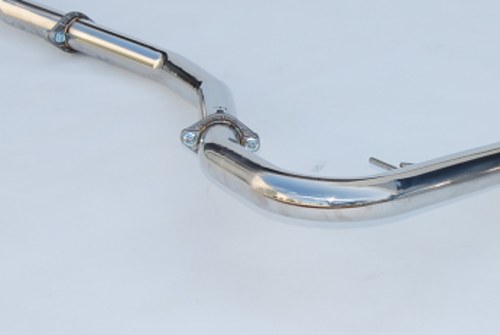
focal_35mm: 104
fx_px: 1447
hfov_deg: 19.4
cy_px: 140
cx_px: 405
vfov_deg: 13.2
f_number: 5.6
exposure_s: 1/200
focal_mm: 30
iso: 100
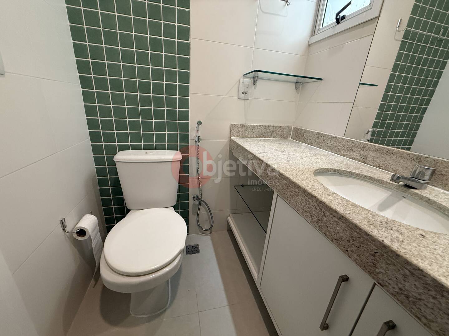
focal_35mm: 14
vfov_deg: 85.7
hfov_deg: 102.1
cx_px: 224
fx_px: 182
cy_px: 168
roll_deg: -3.9
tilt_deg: -19.3
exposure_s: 1/60
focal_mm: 2.22
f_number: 2.2
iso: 320
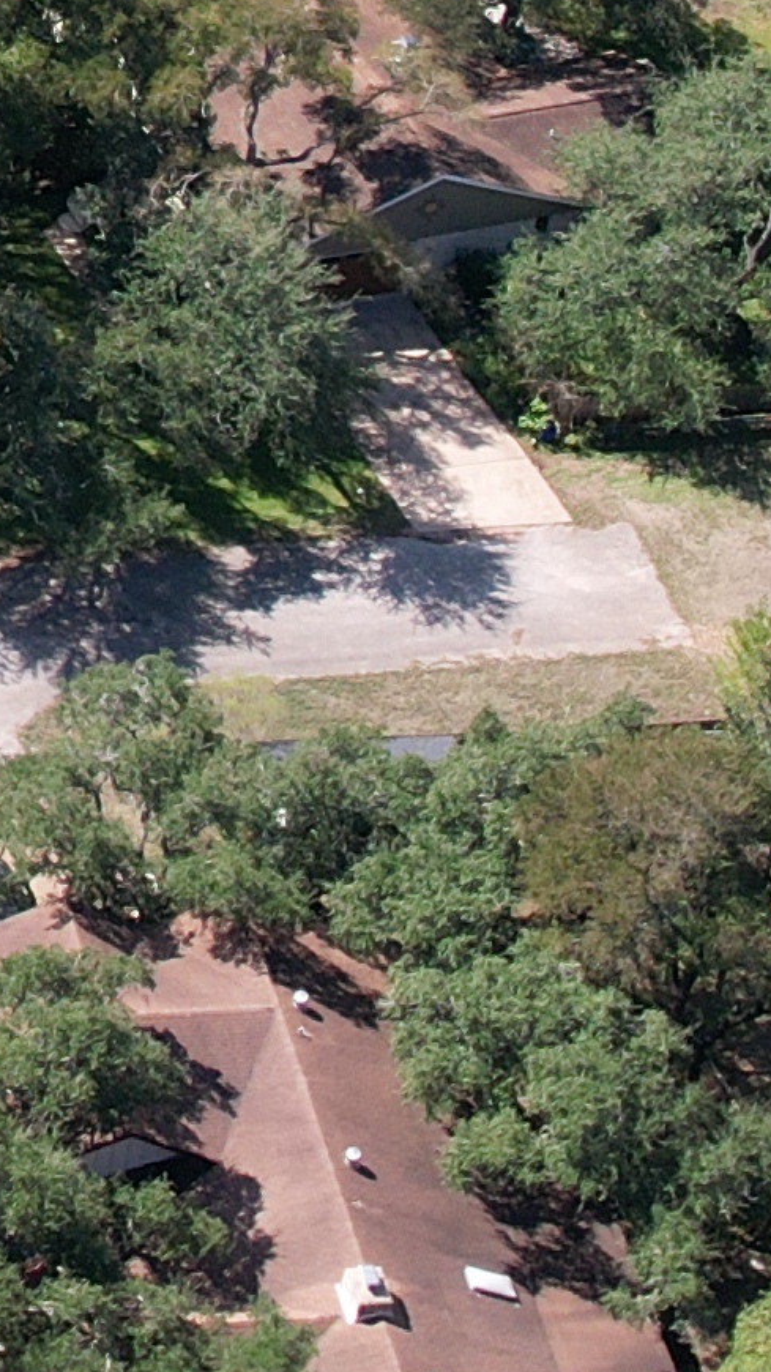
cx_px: -1107
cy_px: -427
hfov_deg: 7.7
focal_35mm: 145
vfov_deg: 14.2
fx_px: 5273
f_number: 2.8
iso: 140
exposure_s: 1/1250
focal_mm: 8.38
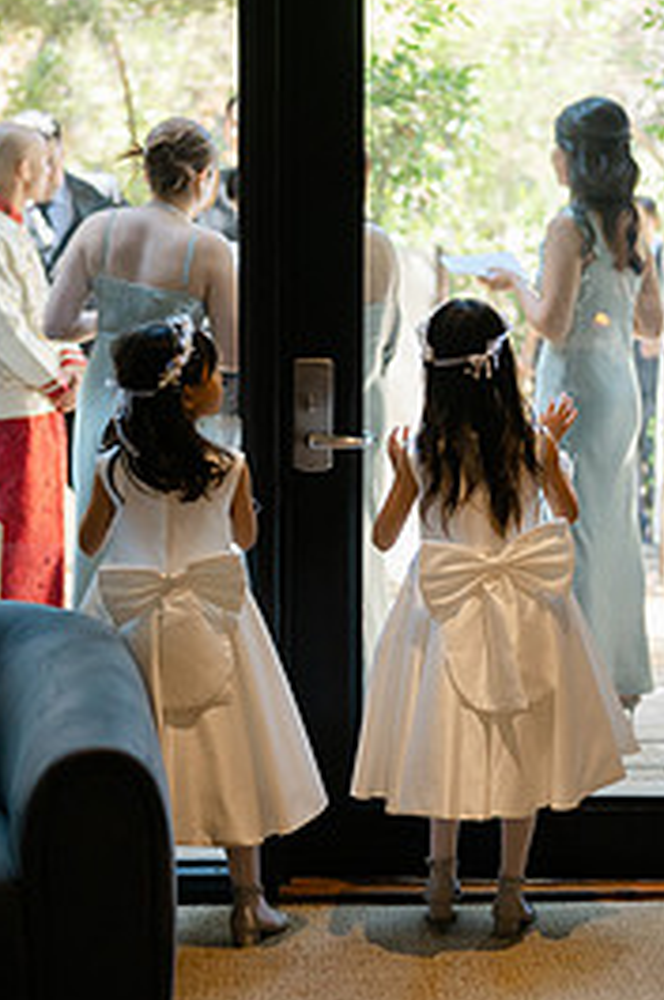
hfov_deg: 16.0
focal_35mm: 85
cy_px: 457
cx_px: 332
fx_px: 2358
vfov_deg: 23.9
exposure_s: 1/320
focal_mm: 50
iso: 400
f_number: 1.8
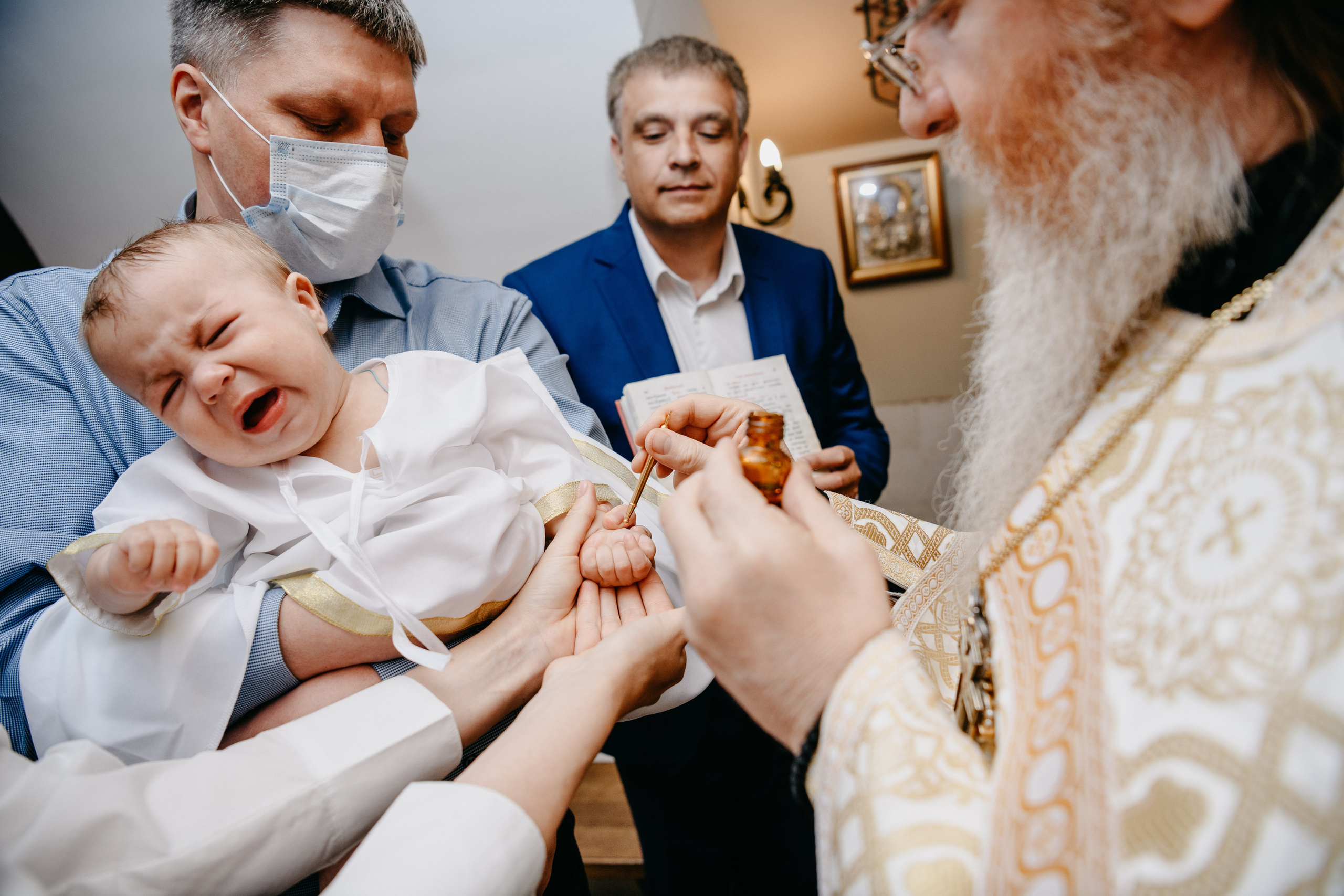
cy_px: 448
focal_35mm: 24
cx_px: 672
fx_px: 896
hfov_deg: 73.7
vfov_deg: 53.1
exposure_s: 1/160
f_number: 3.5
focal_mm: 24
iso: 500
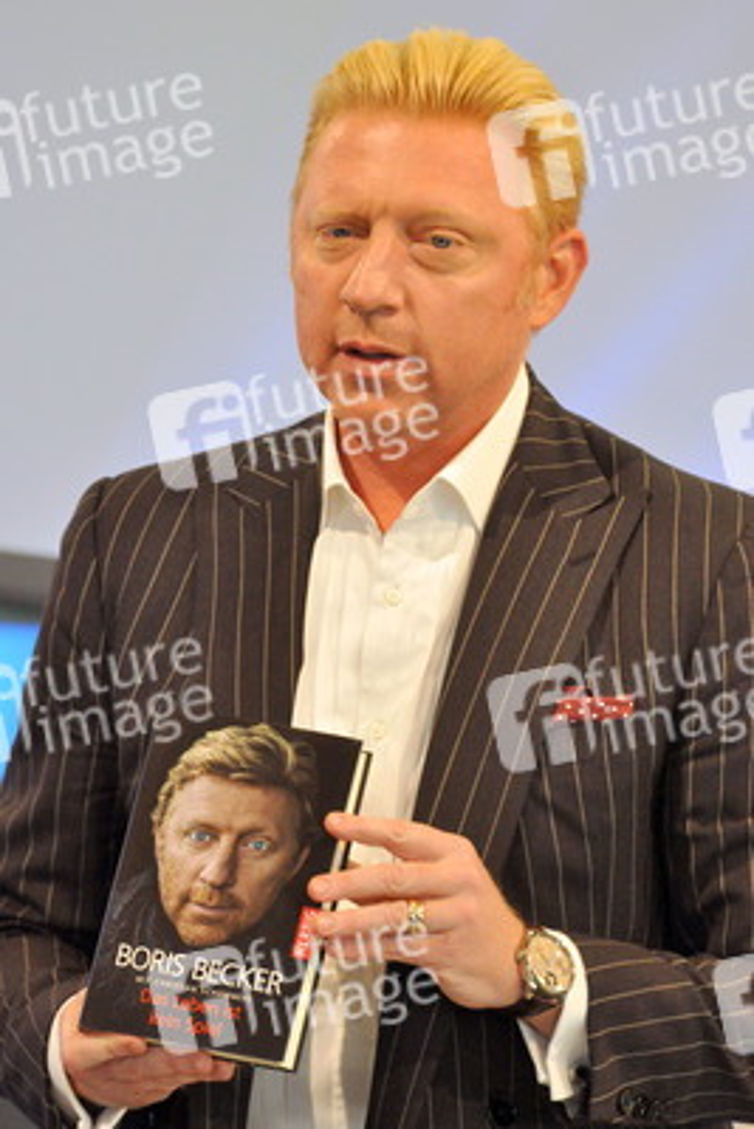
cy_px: 564
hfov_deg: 4.2
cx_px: 377
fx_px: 10358
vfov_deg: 6.2
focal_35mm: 330
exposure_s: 1/200
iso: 2500
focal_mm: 220
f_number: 6.3
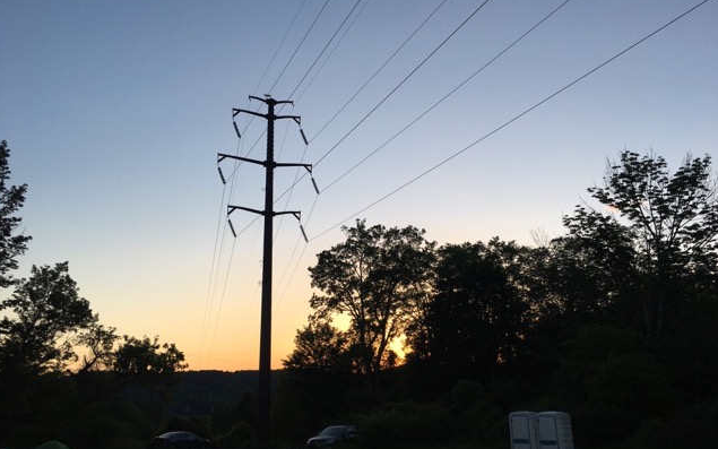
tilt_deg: +15.8
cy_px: 221
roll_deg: +1.1
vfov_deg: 40.6
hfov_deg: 61.2
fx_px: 607
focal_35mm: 31
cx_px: 358
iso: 25
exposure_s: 1/392
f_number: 2.2
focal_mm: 4.15
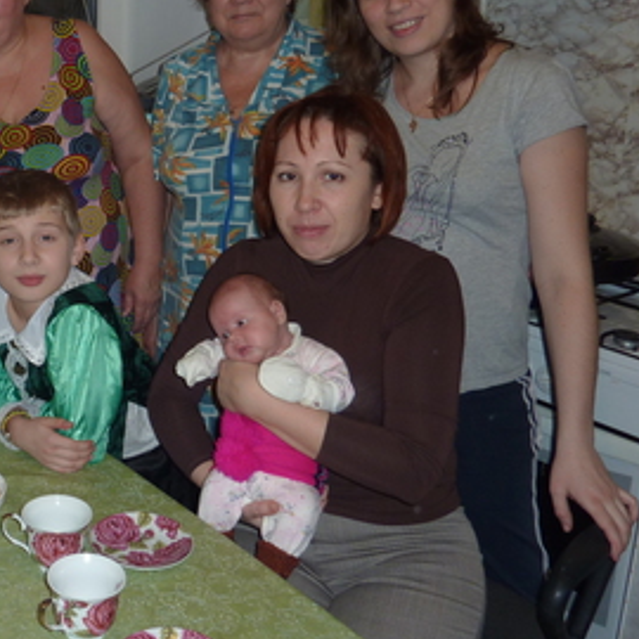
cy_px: 250
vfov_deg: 37.4
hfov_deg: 35.1
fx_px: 940
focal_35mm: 45
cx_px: 47
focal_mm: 4.1
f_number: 3.3
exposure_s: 1/30
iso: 100
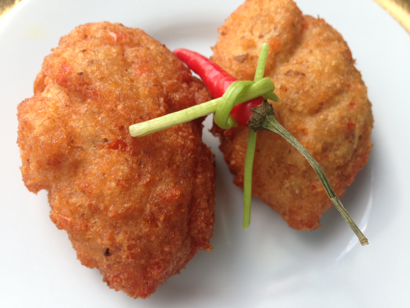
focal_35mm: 33
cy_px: 154
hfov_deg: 55.4
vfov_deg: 42.9
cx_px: 205
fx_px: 391
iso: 50
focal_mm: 4.13
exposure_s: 1/364
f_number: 2.4
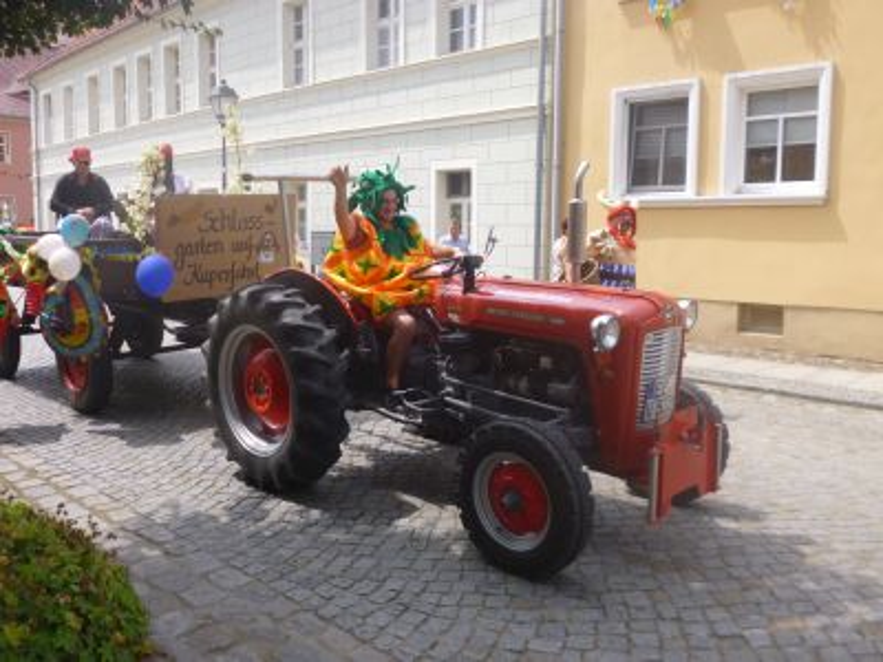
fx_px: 816
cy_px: 331
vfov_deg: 44.2
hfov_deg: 56.8
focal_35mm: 32
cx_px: 442
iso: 100
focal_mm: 5.7
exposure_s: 1/800
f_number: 2.9
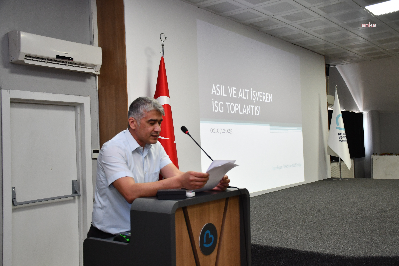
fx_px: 399
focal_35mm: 36
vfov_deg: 36.9
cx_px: 200
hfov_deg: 53.1
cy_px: 133
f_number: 3.8
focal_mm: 24
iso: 1250
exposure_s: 1/80
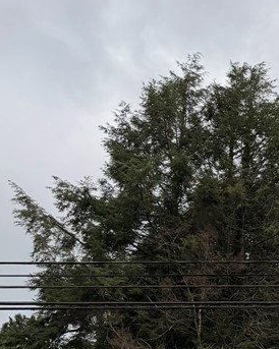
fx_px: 723
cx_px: 477
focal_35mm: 70
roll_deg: -1.0
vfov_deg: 25.7
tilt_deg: +10.5
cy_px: 353
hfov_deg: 18.1
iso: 80
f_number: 1.78
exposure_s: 1/6173
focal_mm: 6.76
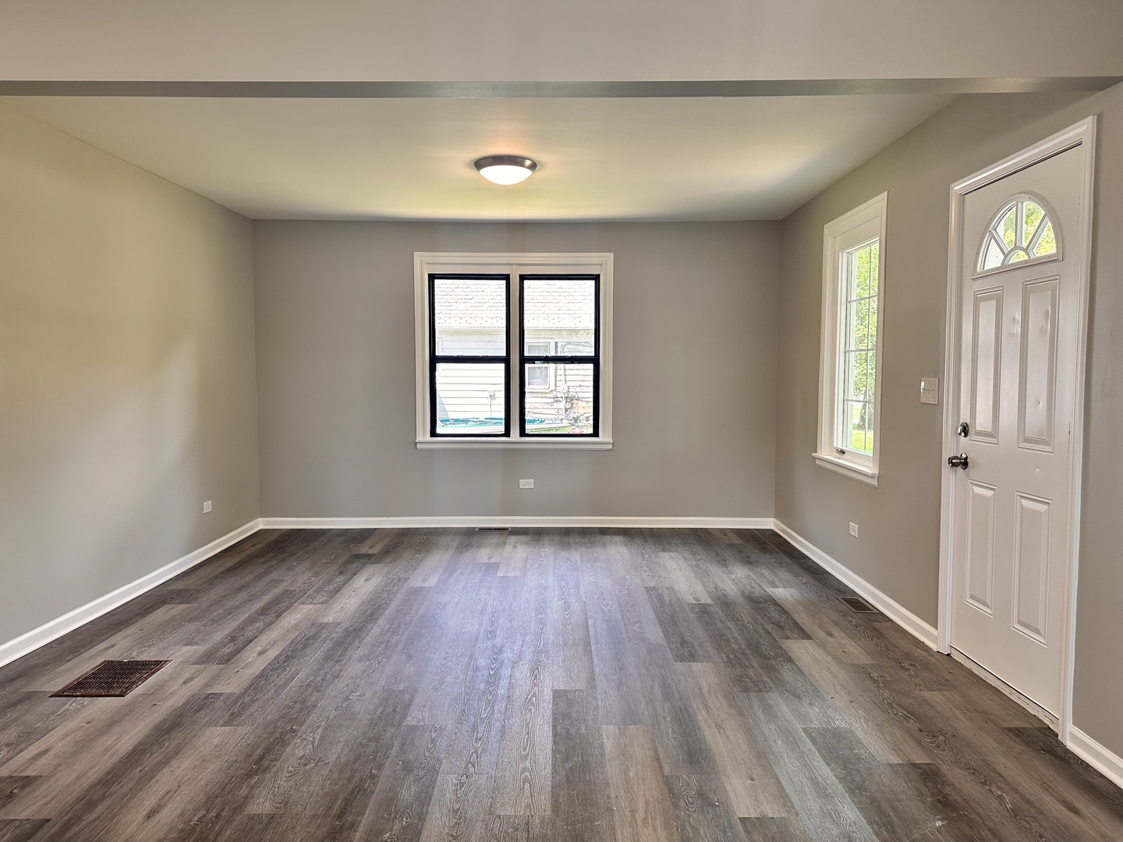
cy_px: 421
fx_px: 779
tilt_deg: -3.5
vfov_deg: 56.8
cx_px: 562
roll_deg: -1.1
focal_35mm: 24
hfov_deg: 71.6
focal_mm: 6.86
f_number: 1.78
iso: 100
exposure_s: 1/131
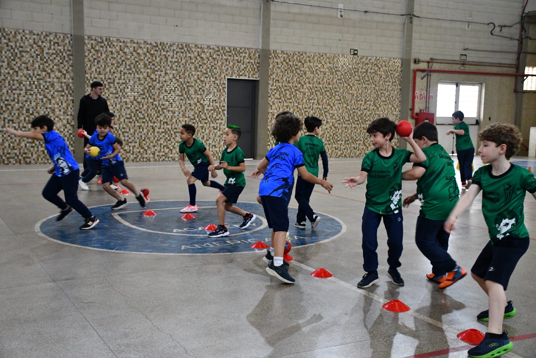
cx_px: 268
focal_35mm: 40
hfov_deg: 48.5
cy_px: 179
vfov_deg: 33.4
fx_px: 596
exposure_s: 1/125
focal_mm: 27
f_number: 4
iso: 2500
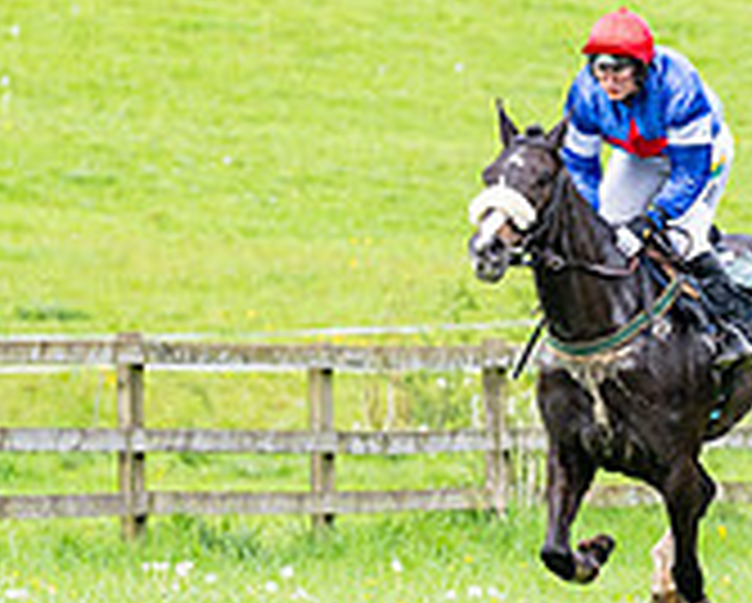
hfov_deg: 3.3
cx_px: 1140
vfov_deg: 2.6
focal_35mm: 588
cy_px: 351
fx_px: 13102
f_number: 4
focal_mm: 155
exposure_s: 1/1600
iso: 400
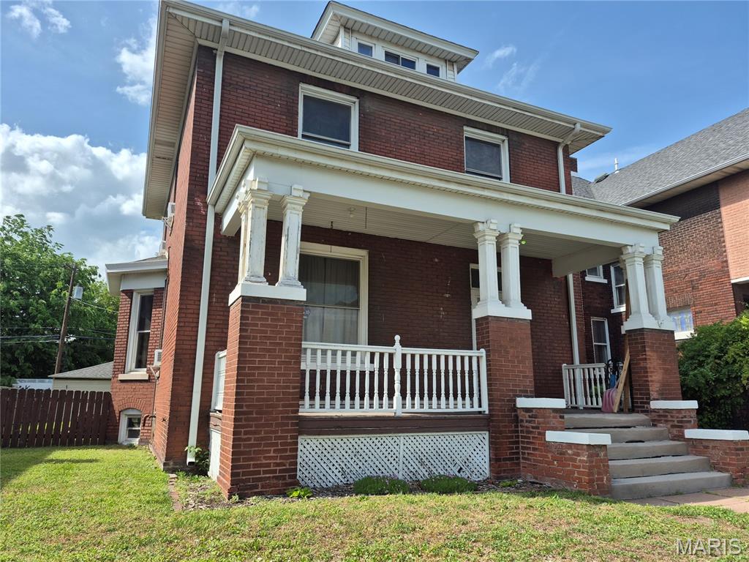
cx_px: 374
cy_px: 281
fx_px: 498
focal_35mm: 23
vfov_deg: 58.9
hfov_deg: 73.9
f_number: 1.8
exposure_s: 1/1524
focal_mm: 5.4
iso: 25
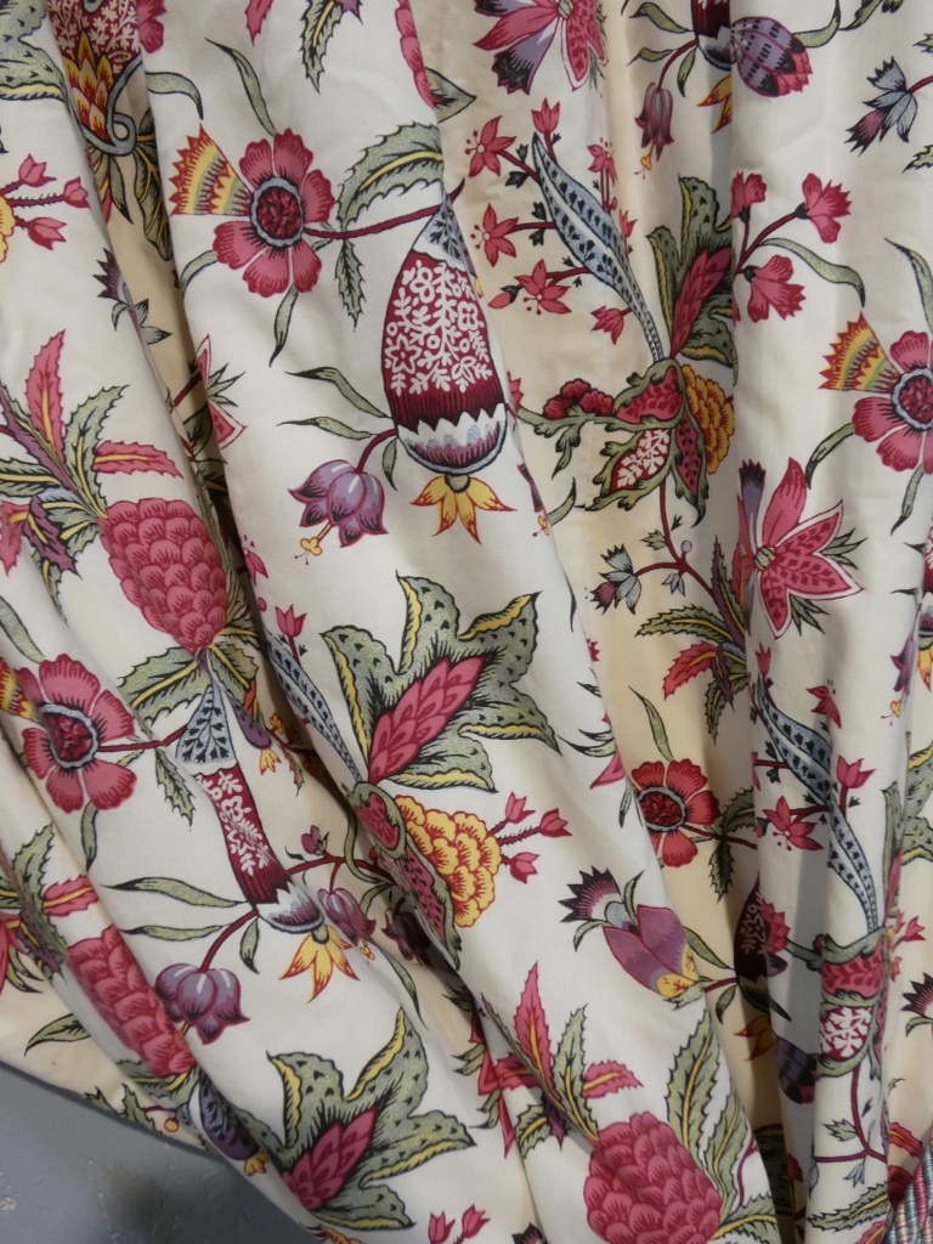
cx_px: 466
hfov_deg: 40.7
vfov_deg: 52.6
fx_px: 1258
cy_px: 622
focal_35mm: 35
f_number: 3.4
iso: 320
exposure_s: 1/80
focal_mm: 6.2
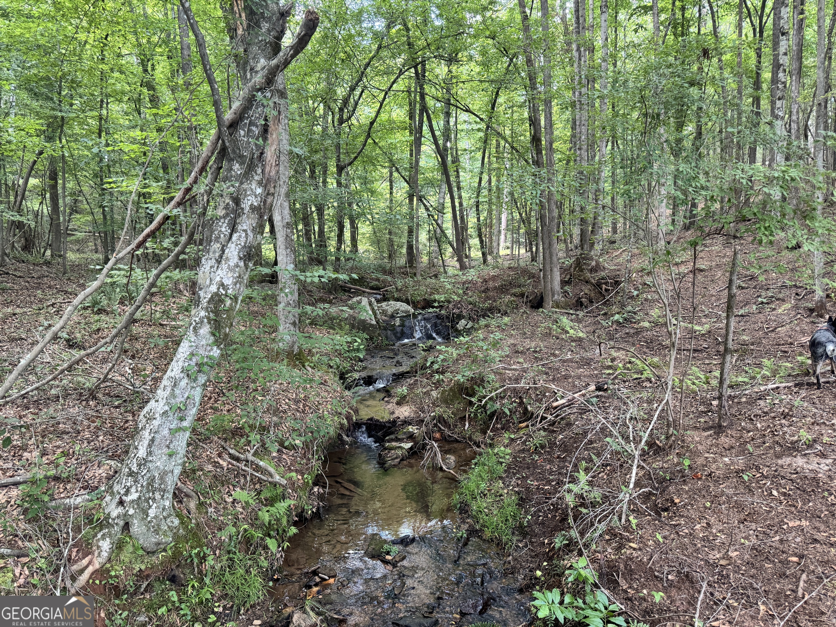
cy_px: 314
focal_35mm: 24
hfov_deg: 71.6
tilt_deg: -4.3
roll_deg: +1.4
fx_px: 580
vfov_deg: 56.8
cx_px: 418
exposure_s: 1/107
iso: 200
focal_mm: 6.76
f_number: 1.78
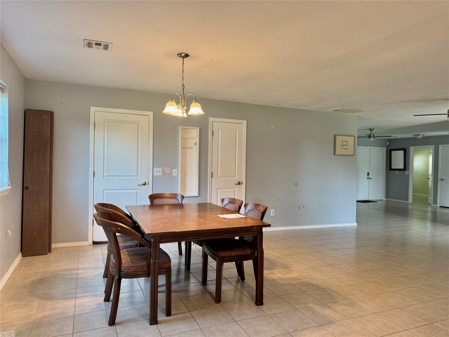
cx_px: 224
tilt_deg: -1.2
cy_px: 168
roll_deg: -1.5
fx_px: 311
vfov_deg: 56.8
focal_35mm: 24
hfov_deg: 71.6
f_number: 1.78
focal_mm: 6.76
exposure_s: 1/60
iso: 160
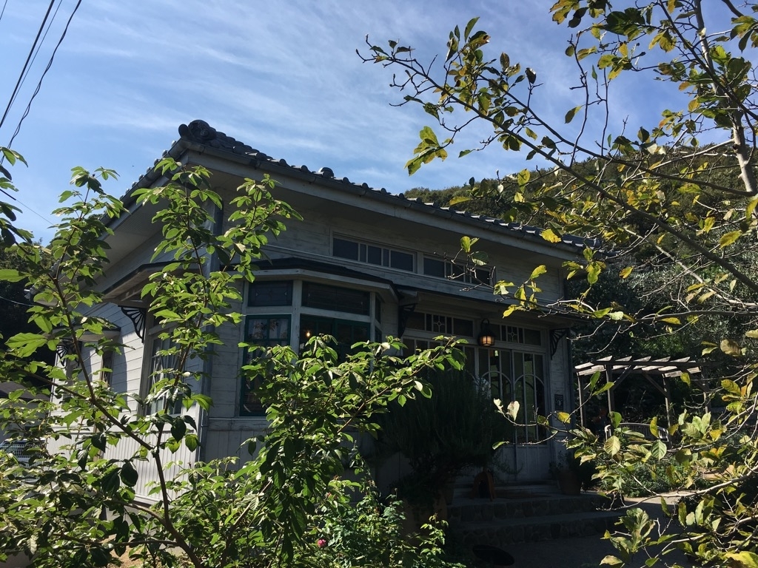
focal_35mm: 29
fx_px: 635
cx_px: 379
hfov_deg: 61.7
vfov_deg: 48.2
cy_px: 284
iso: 25
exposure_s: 1/1637
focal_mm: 4.15
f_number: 2.2
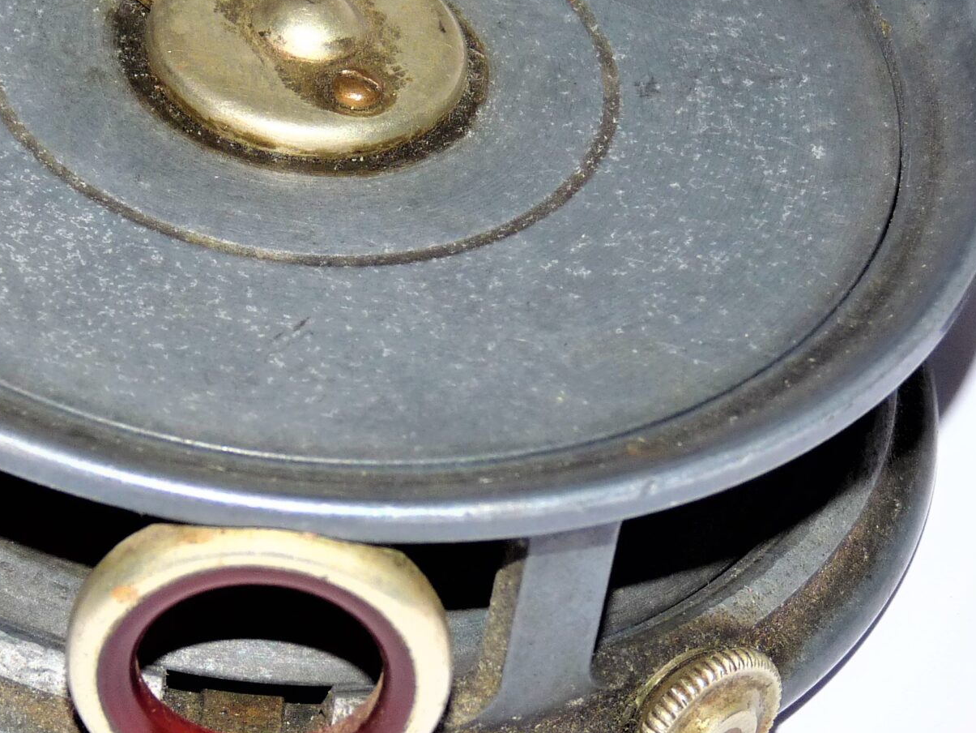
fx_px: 6288
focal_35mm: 223
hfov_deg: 8.9
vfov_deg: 6.7
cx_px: 338
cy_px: 208
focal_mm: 18.7
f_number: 3.6
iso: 100
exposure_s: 1/40
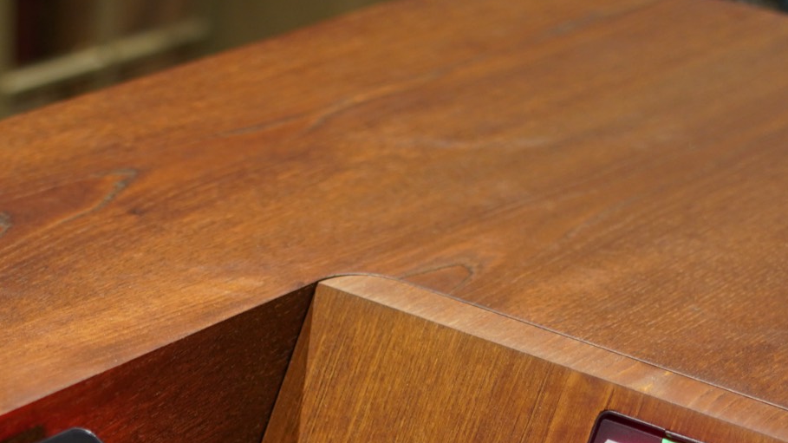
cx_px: 160
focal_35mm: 118
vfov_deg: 10.1
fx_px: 2465
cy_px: 580
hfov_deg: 18.0
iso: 800
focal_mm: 50
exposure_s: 1/50
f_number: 1.8
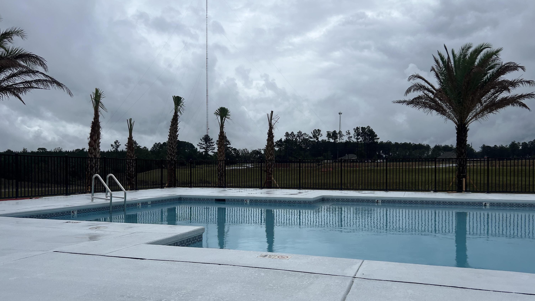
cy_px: 170
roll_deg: -0.5
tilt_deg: -2.2
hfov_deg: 66.1
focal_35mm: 29
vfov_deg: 40.1
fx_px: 411
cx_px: 270
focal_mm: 5.7
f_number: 1.5
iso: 50
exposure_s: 1/4274
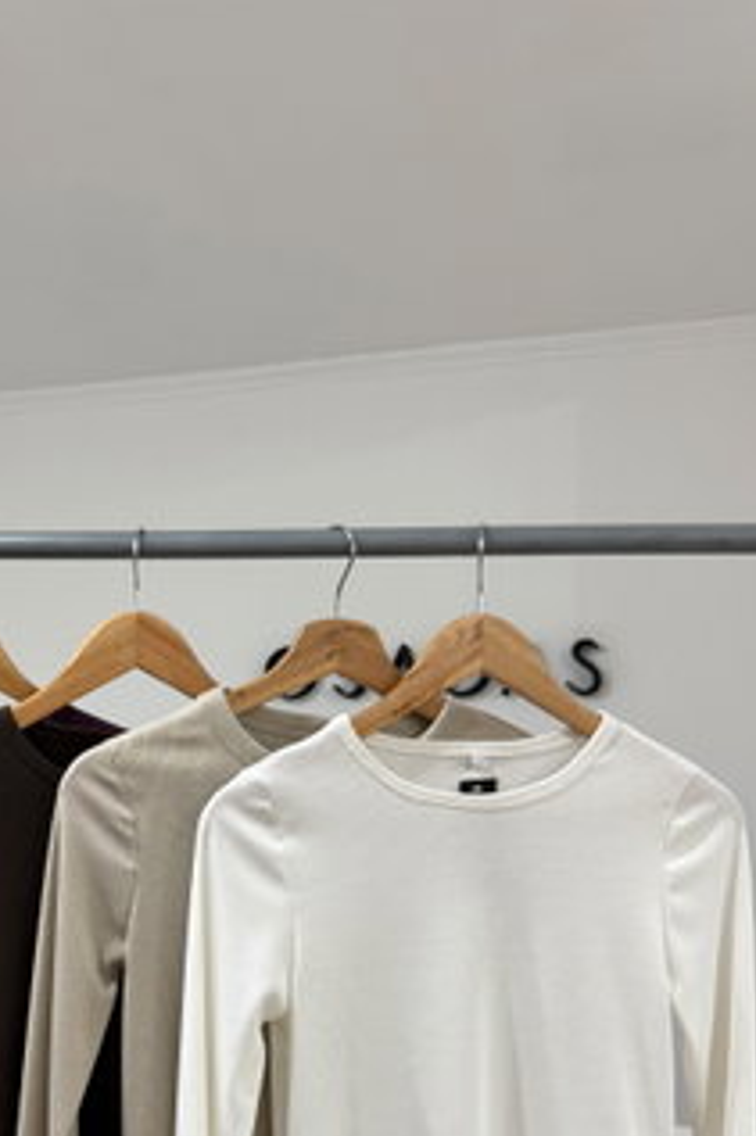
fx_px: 1324
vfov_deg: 45.4
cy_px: 801
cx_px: 140
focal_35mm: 42
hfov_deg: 31.0
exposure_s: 1/100
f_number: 1.78
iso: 160
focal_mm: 6.76
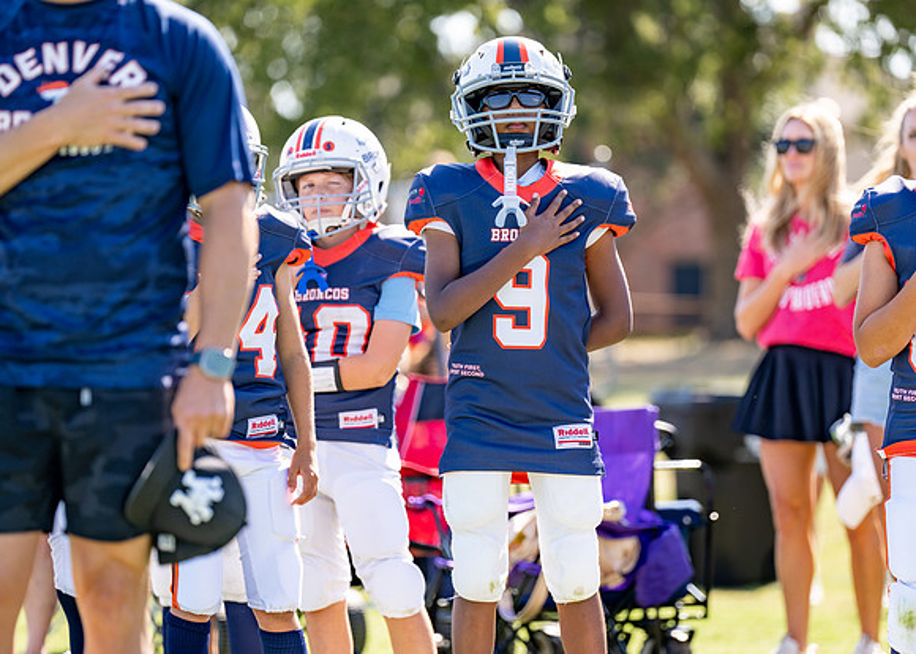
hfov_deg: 10.7
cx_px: 479
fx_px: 4912
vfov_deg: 7.6
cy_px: 342
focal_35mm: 189
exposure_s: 1/800
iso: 100
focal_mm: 156
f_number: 2.8
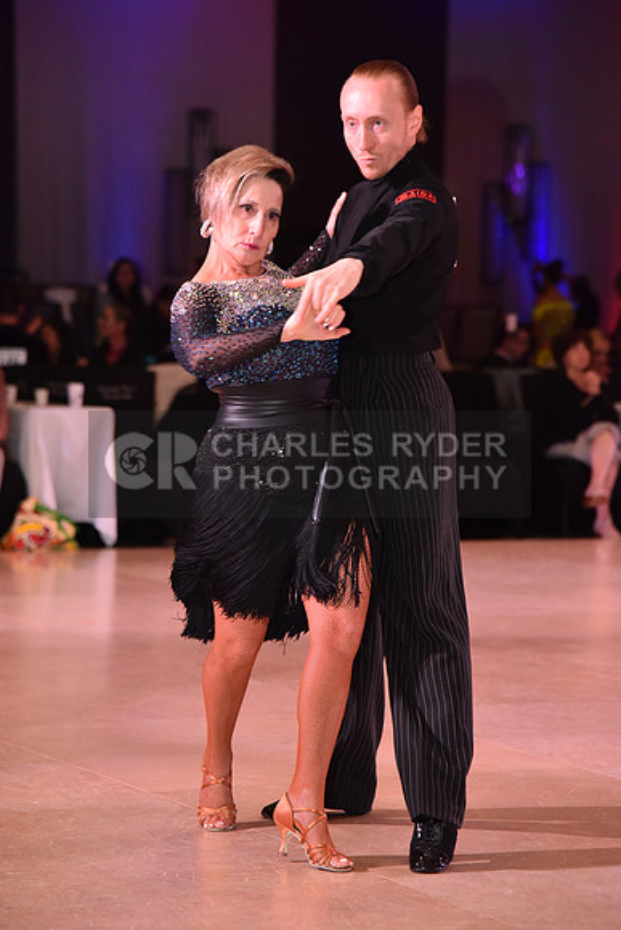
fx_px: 3103
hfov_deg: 11.4
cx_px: 310
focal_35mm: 120
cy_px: 465
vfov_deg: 17.1
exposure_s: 1/320
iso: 2500
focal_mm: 120
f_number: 5
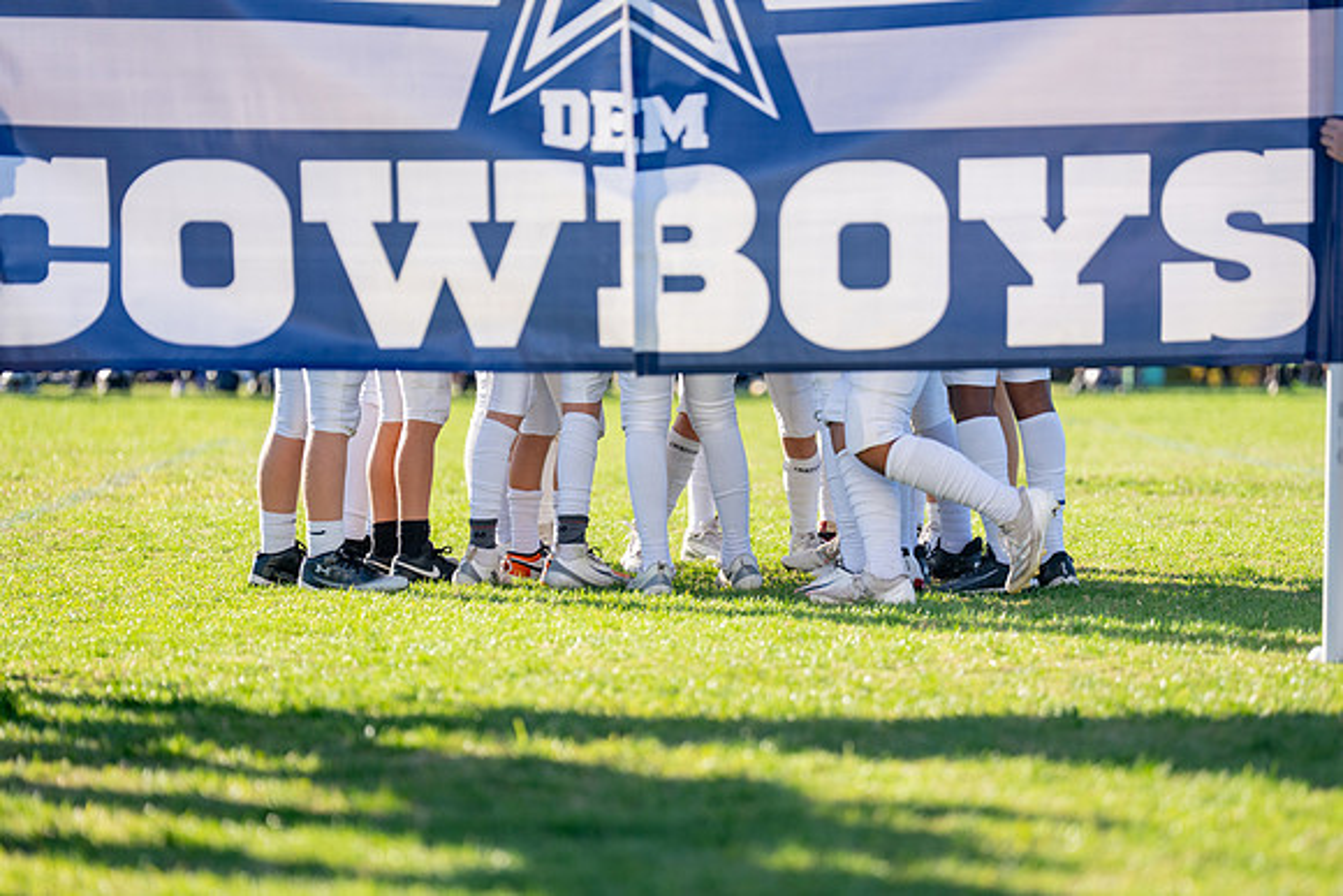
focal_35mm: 169
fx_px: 6295
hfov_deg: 12.2
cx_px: 711
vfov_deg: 8.1
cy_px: 472
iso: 320
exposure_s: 1/2500
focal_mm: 159
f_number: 2.8
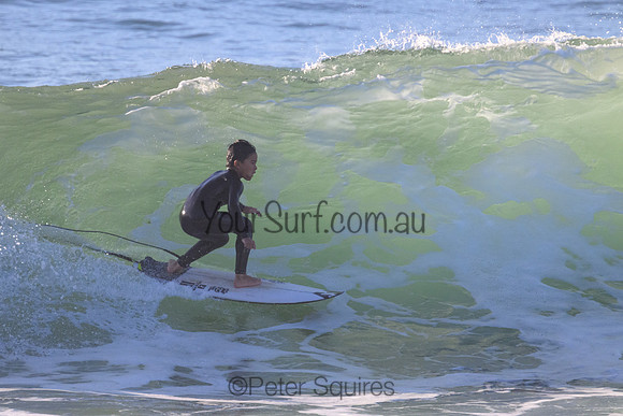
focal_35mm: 864
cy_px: 199
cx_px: 287
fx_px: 14957
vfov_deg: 1.6
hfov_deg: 2.4
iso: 2800
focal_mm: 800
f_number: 11
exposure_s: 1/2000
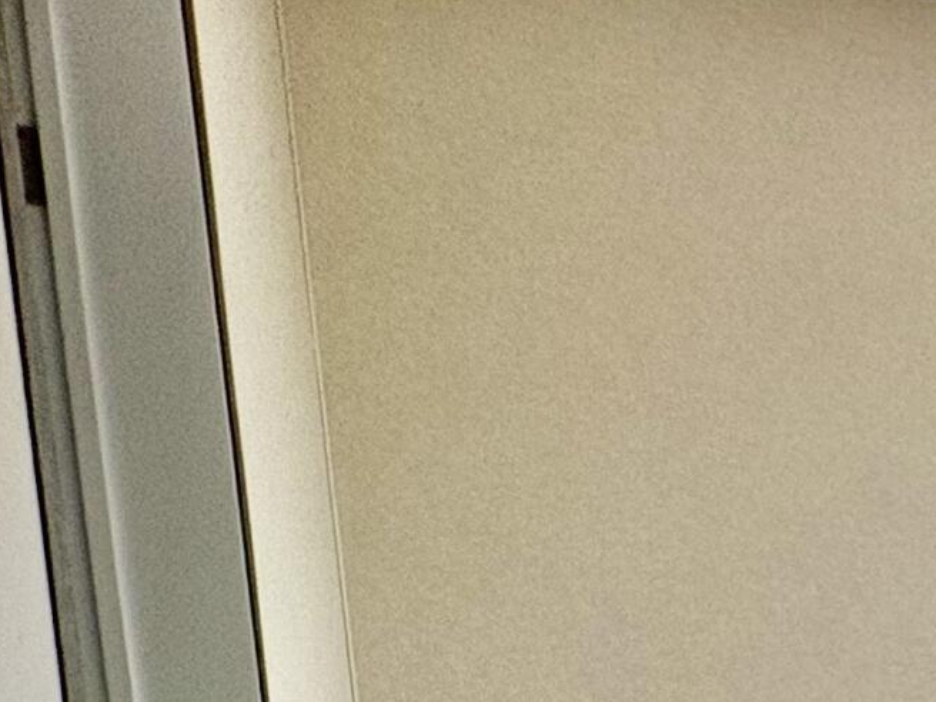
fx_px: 1731
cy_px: 665
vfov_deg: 22.2
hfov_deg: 17.0
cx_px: 2056
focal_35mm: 64
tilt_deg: -6.2
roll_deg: -0.3
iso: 64
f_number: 2.2
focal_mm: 2.22
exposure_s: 1/287
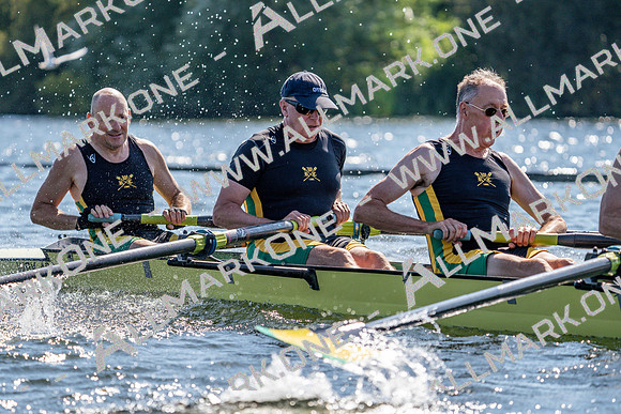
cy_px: 207
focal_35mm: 259
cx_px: 310
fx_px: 4469
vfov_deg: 5.3
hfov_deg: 7.9
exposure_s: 1/1600
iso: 250
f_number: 5.6
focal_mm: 259
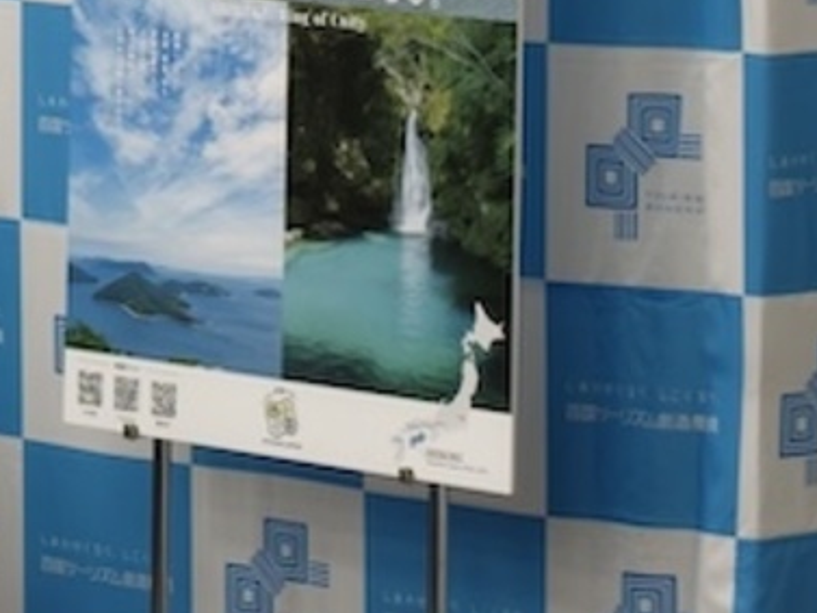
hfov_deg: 6.2
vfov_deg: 4.8
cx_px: -843
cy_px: -136
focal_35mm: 310
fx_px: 7319
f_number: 2.6
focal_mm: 13.85
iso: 640
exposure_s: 1/120
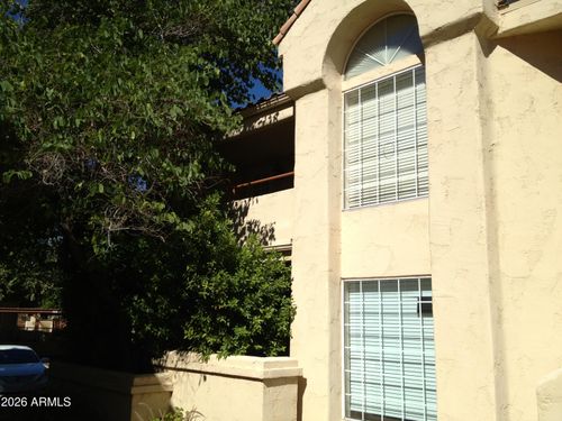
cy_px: 210
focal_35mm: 35
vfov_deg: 40.7
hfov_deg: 52.6
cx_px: 281
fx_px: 568
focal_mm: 4.28
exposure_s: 1/2304
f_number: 2.4
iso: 50
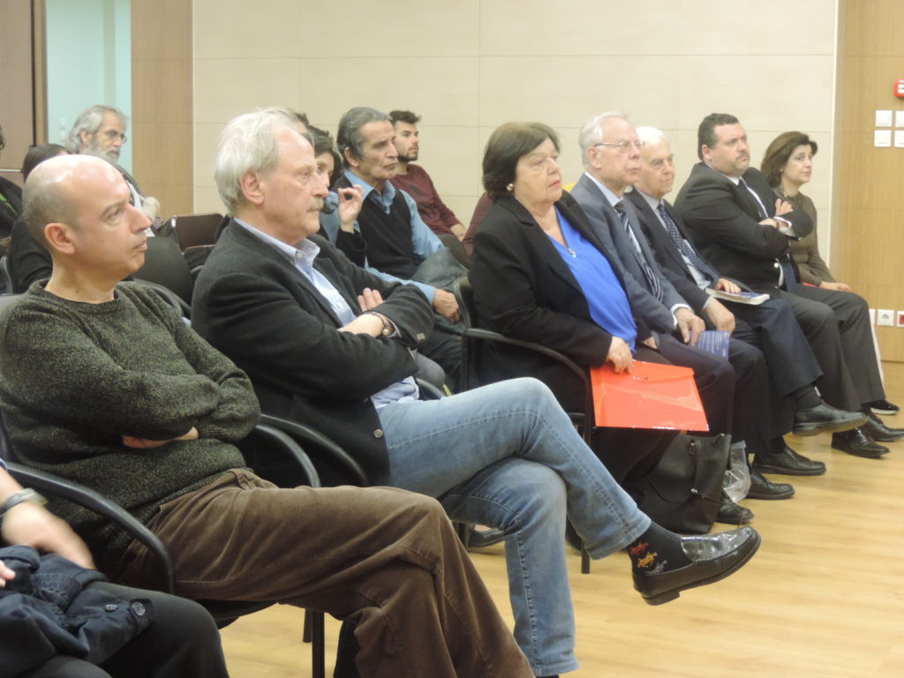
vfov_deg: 24.4
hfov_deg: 32.2
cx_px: 452
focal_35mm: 60
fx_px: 1567
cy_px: 339
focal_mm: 10.7
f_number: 3.7
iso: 800
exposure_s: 1/15
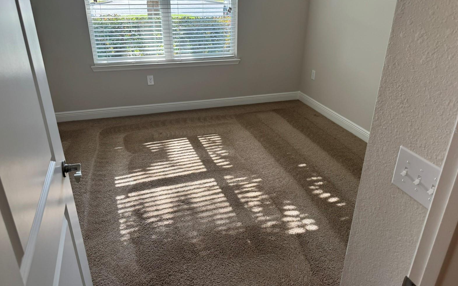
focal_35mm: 26
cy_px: 131
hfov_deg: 70.4
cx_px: 229
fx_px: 324
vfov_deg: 47.5
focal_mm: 6.76
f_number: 1.78
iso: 100
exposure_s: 1/139
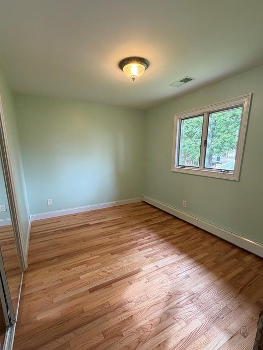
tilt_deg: -12.8
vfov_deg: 94.3
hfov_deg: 78.1
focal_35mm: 16
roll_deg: +0.1
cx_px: 126
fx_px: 162
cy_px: 188
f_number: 2.2
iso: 320
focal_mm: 2.22
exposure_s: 1/60
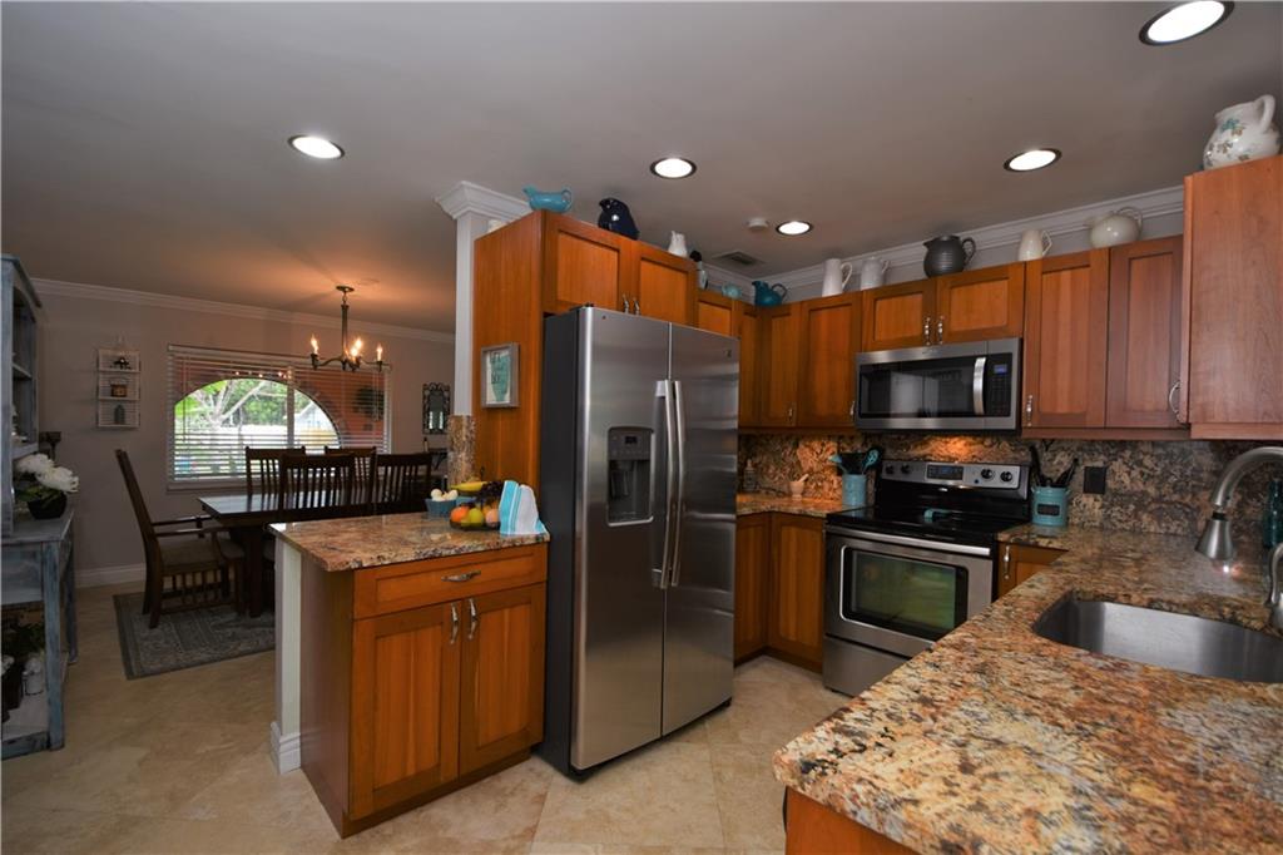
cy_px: 428
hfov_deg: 100.4
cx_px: 642
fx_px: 534
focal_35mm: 15
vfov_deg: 77.3
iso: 160
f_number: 4.5
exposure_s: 1/60
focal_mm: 10
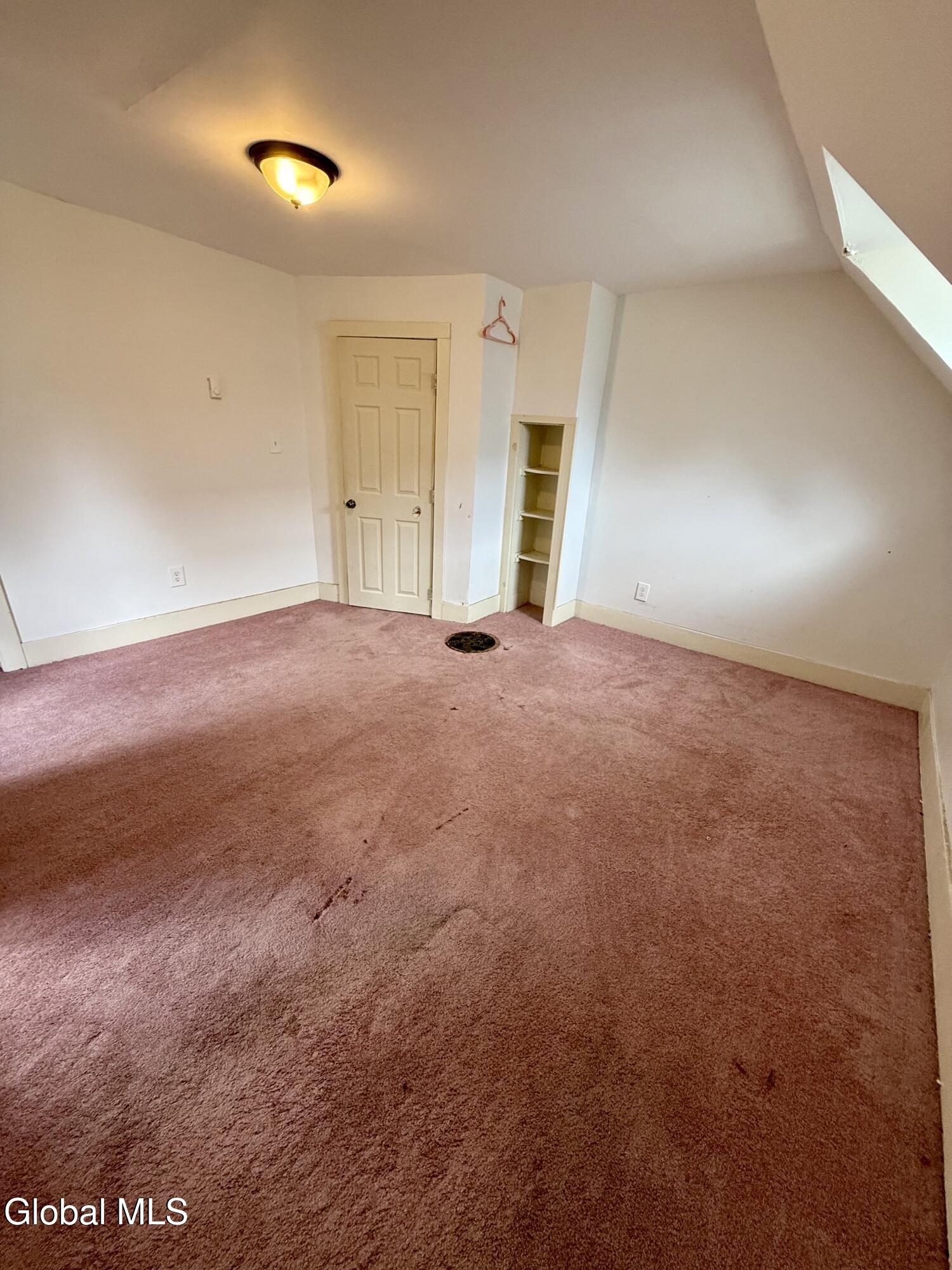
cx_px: 476
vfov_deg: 102.1
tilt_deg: -21.8
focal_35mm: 14
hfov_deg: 85.7
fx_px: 513
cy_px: 635
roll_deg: -3.4
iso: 320
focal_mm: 2.22
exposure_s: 1/99
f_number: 2.2
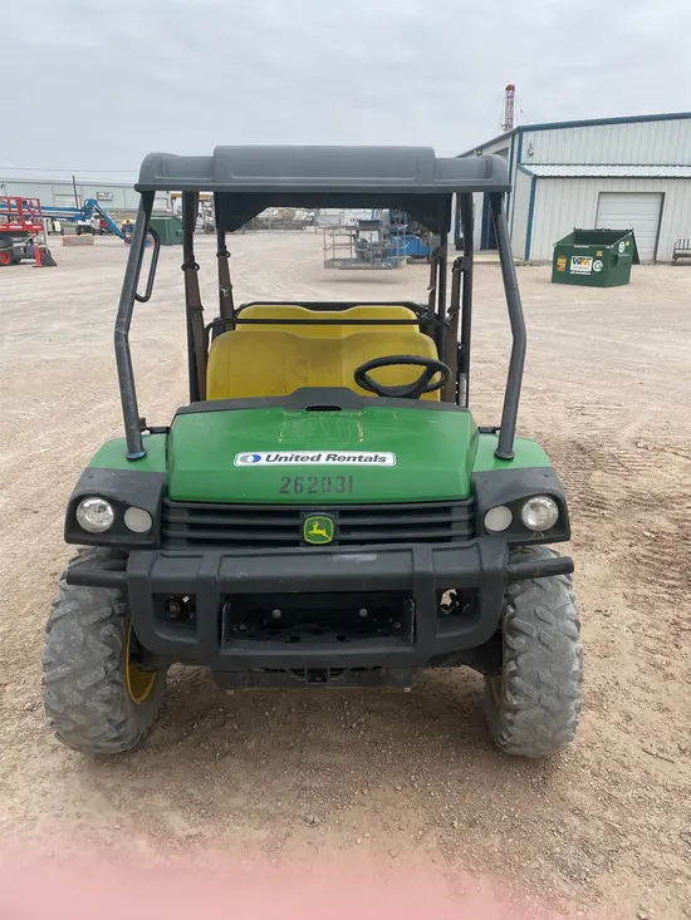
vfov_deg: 67.3
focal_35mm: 26
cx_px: 346
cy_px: 460
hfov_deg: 53.1
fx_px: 692
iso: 32
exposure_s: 1/3125
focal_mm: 4.2
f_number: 1.6
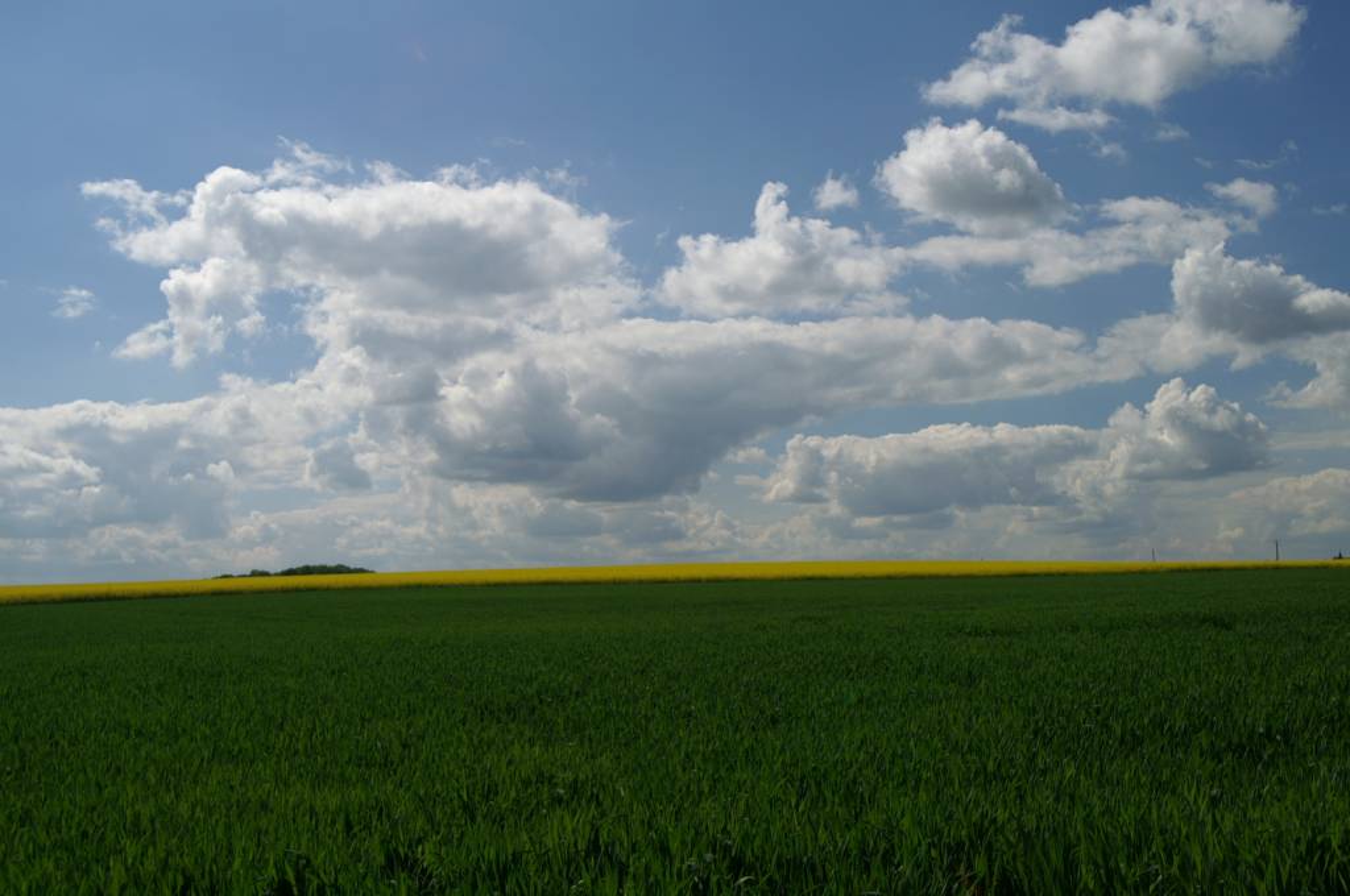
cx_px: 675
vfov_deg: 31.8
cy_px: 448
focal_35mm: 42
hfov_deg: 46.5
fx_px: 1573
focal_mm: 28
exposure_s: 1/1000
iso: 100
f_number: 4.5
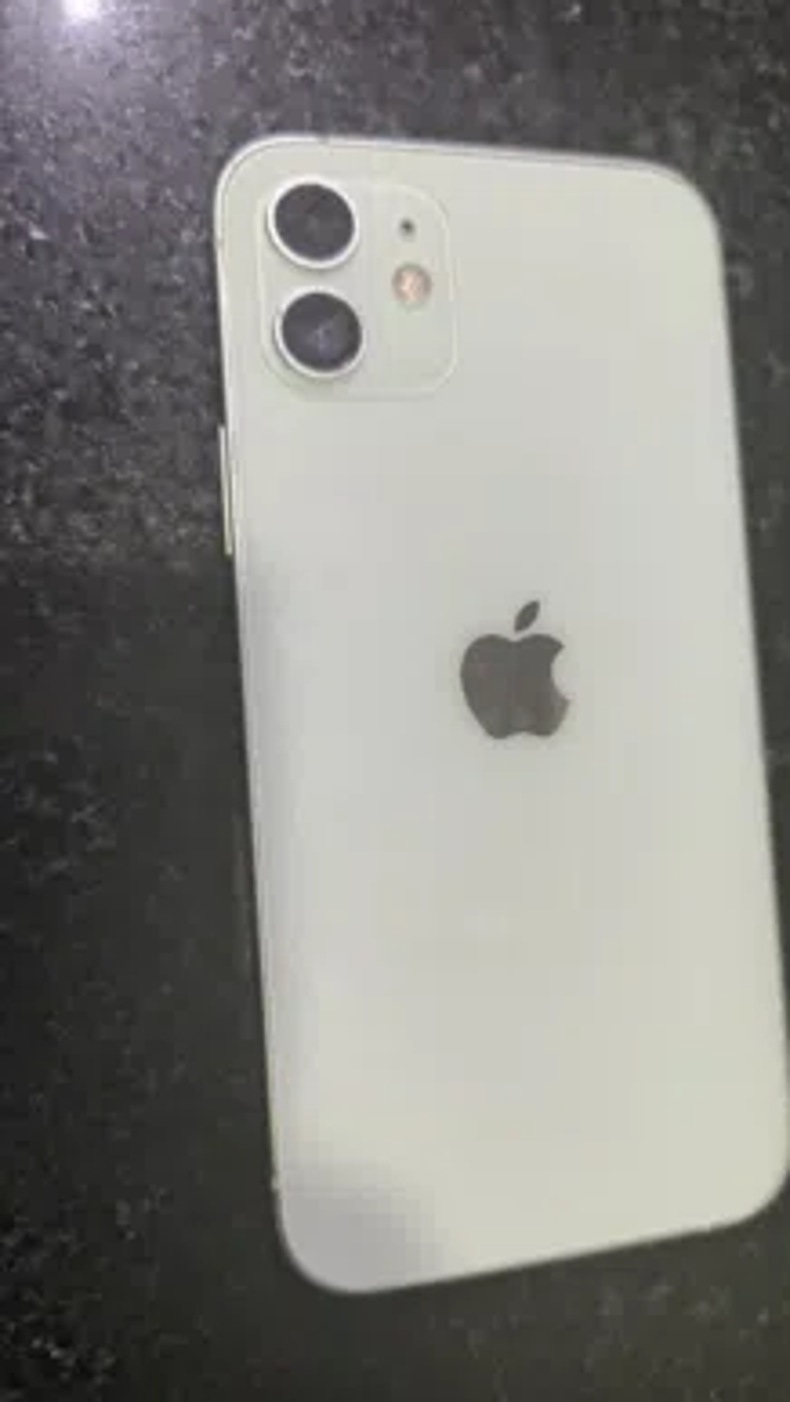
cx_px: 370
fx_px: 1004
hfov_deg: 42.9
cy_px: 706
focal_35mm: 27
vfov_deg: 69.8
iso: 521
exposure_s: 1/50
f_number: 1.8
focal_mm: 5.56
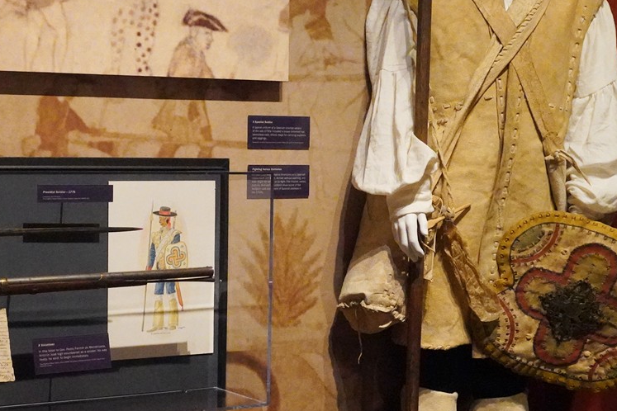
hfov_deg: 26.5
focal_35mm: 75
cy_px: 279
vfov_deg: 18.1
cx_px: 126
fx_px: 1285
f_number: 6.3
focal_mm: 28
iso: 16000
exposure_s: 1/60
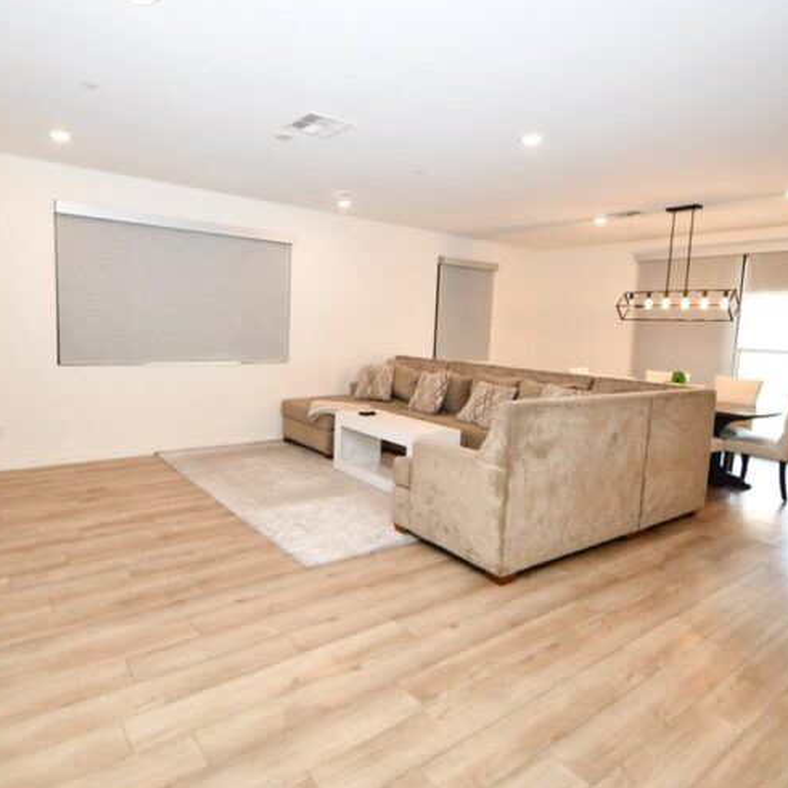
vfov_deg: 74.8
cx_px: 370
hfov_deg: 74.7
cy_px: 394
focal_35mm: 20
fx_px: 515
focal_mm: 10
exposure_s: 1/60
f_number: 4
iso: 400
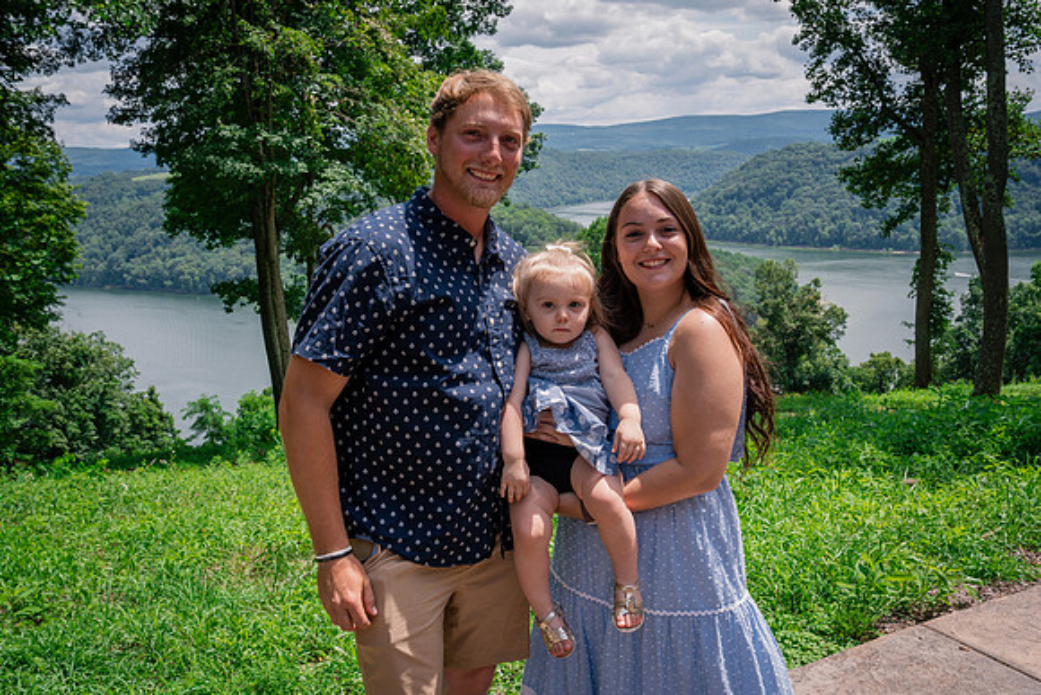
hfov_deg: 59.4
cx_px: 525
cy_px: 391
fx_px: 912
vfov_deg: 41.6
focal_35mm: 32
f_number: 8
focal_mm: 28
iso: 200
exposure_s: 1/250
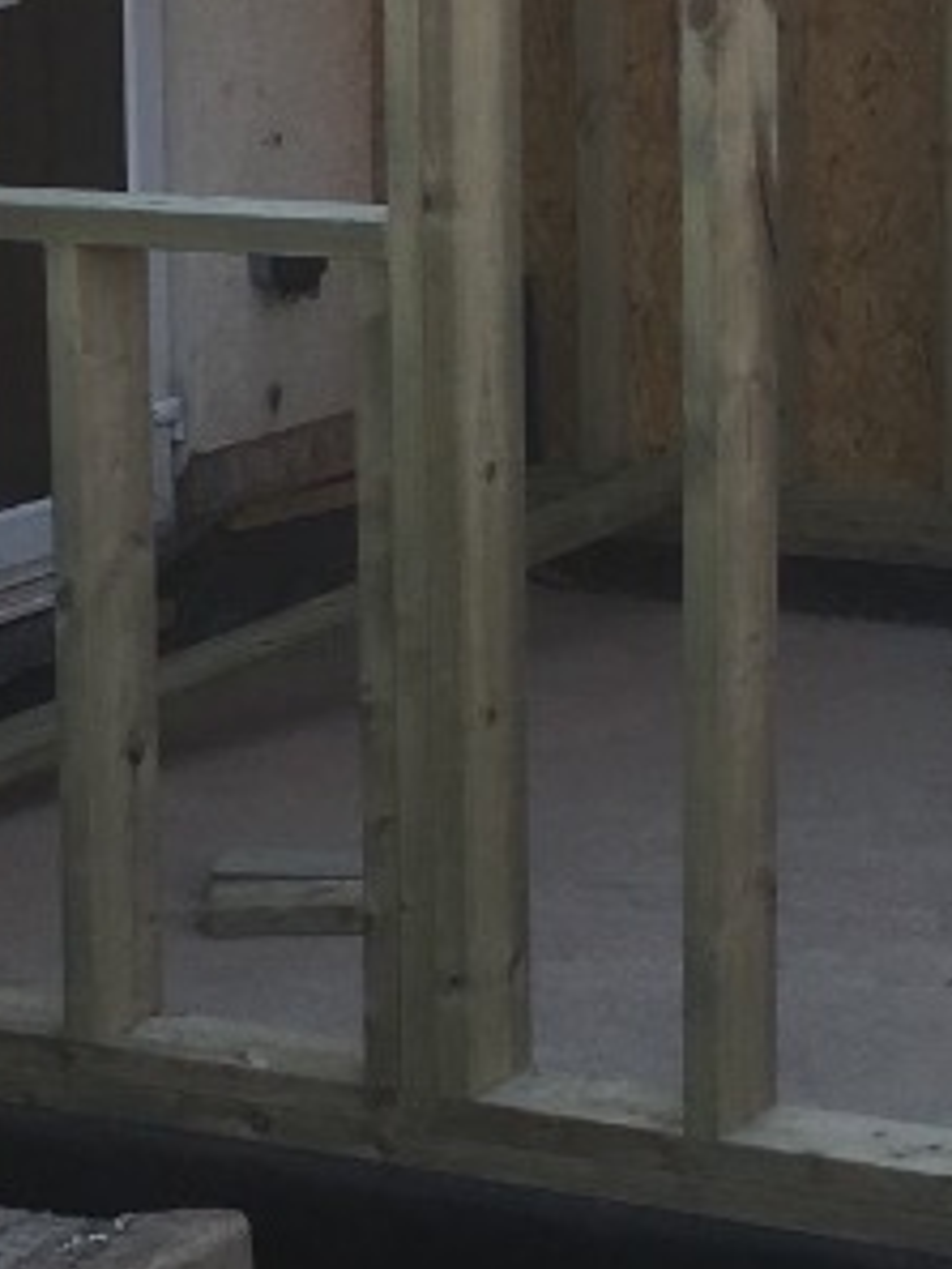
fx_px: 4287
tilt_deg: -8.6
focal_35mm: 117
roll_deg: -0.1
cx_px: 568
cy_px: 355
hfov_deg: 12.7
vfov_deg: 16.8
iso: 25
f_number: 2.2
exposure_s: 1/295
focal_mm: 4.15
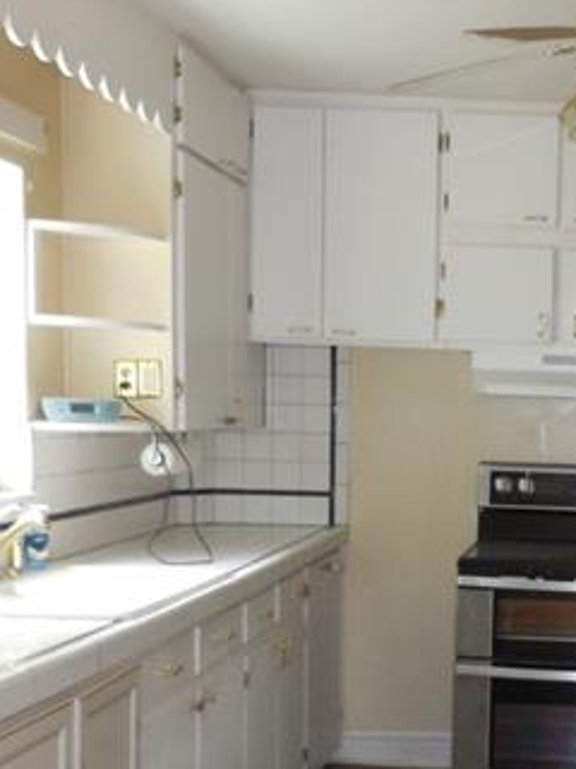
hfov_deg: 22.8
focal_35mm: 60
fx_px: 1331
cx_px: 650
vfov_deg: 31.8
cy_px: 541
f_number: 3.1
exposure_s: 1/25
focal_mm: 4.5
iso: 220
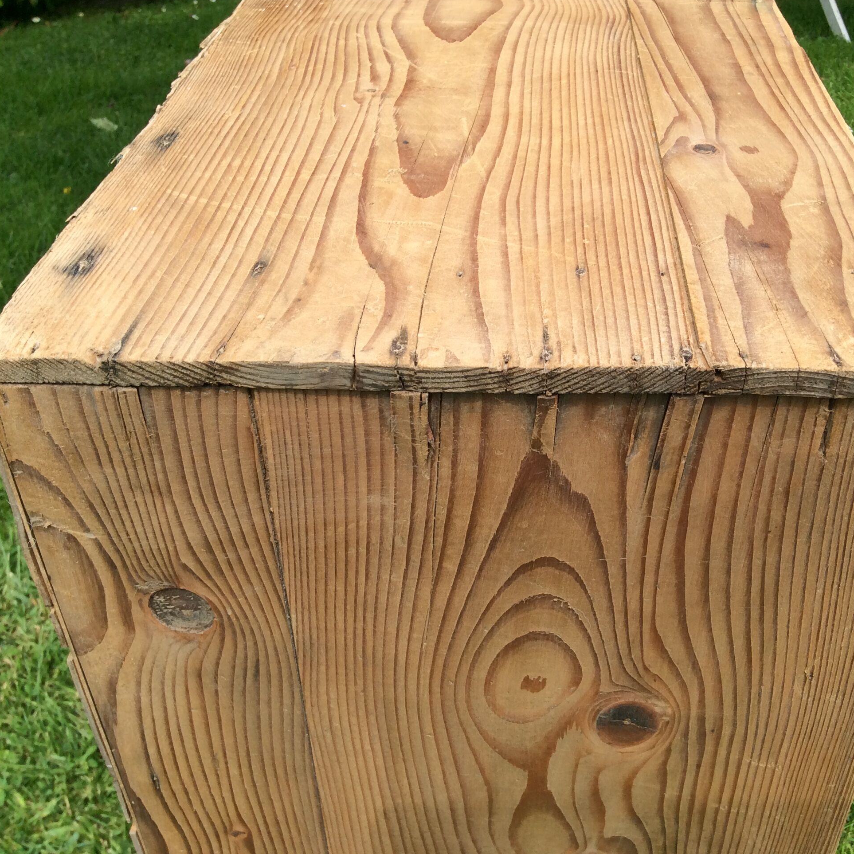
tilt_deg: -34.1
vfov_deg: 43.9
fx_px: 1061
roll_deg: +0.9
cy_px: 426
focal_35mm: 38
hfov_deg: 43.7
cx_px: 501
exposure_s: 1/673
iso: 32
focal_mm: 3.3
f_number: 2.4
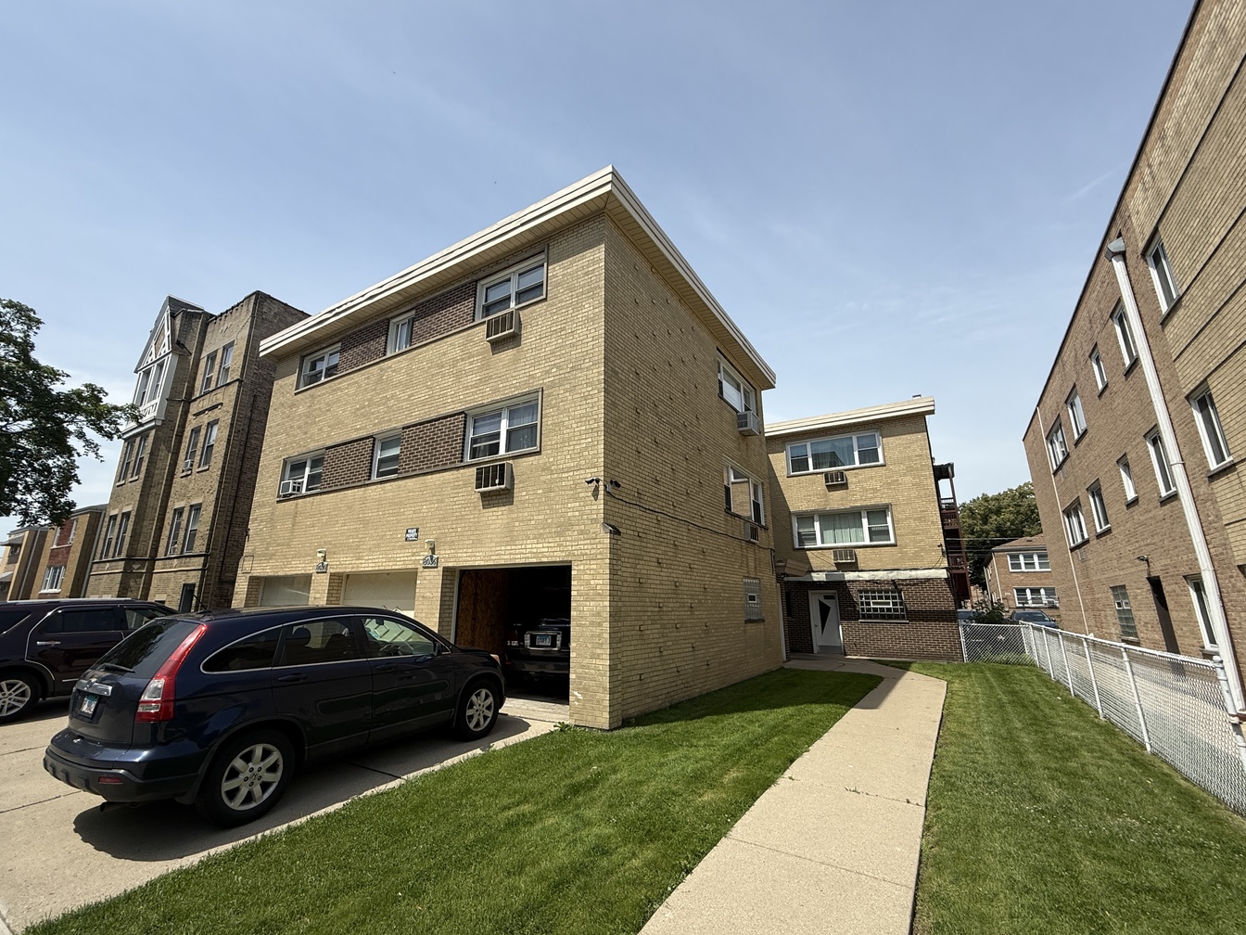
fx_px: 540
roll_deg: -1.4
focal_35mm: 15
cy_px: 462
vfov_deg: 81.7
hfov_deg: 98.1
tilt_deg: +17.5
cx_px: 599
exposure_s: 1/2611
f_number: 2.2
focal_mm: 2.22
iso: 50
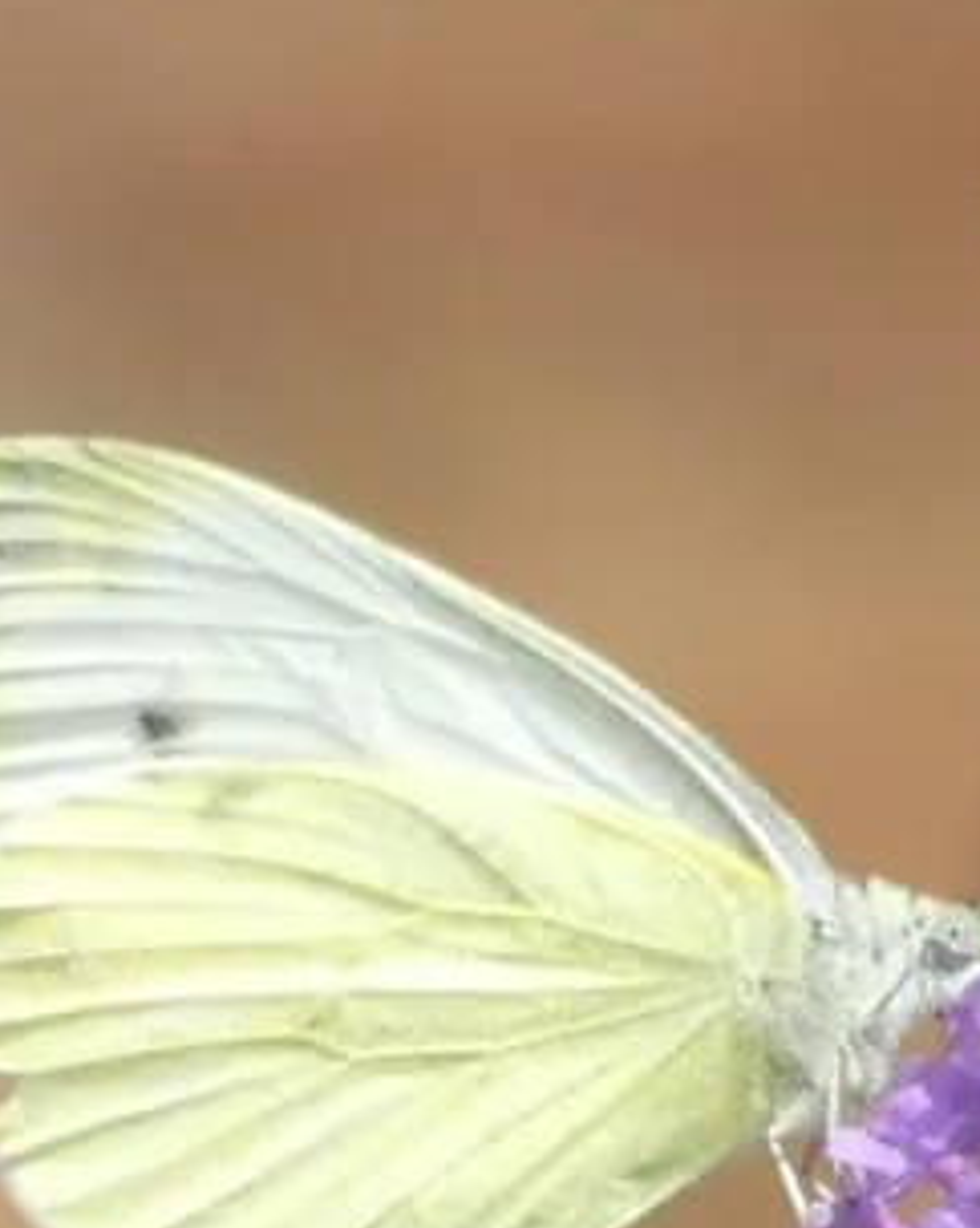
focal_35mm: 1204
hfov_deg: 1.3
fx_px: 43695
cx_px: 769
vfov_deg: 1.6
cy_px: 948
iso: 80
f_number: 5.6
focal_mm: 104.7
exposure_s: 1/125
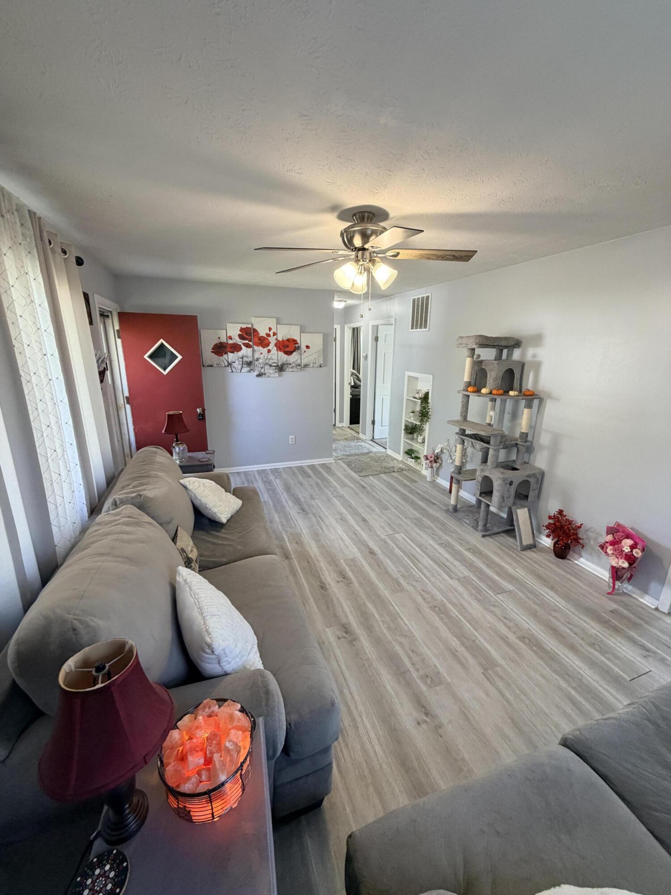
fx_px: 362
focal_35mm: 14
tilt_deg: -15.7
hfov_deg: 85.7
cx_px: 336
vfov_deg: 102.1
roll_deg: -0.9
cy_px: 448
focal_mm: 2.22
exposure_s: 1/120
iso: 320
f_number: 2.2
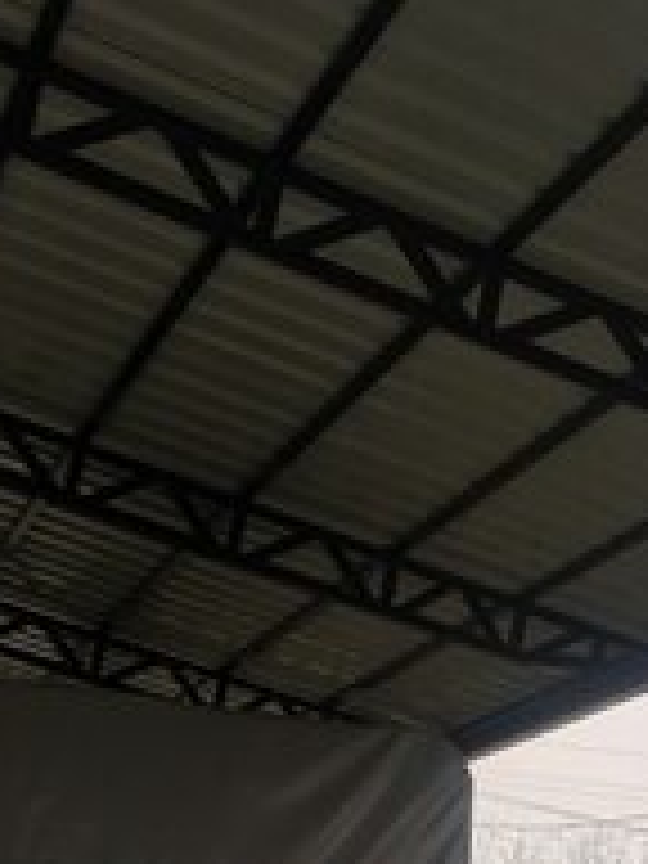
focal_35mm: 75
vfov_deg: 23.2
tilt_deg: -2.5
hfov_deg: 19.6
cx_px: 292
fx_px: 1872
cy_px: 1112
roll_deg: -1.3
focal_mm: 4.15
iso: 25
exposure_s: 1/100
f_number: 2.2
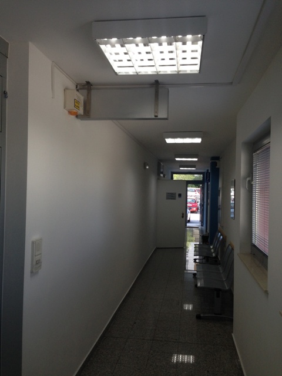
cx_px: 141
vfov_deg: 55.4
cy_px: 188
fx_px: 358
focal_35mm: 33
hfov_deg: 42.9
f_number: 2.4
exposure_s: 1/120
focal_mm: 4.12
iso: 64
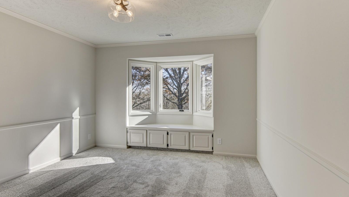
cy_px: 95
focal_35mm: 20
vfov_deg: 55.9
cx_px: 174
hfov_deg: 86.6
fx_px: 185
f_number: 8
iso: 400
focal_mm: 19
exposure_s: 1/320
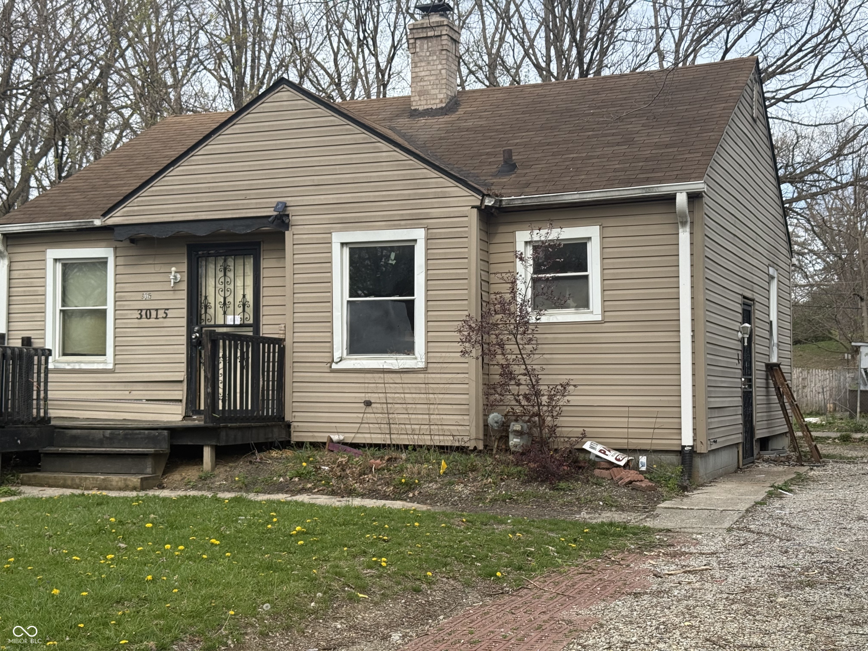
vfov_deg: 30.3
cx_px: 434
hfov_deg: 39.7
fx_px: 1204
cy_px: 326
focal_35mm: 48
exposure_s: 1/2146
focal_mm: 6.76
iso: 80
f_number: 1.78
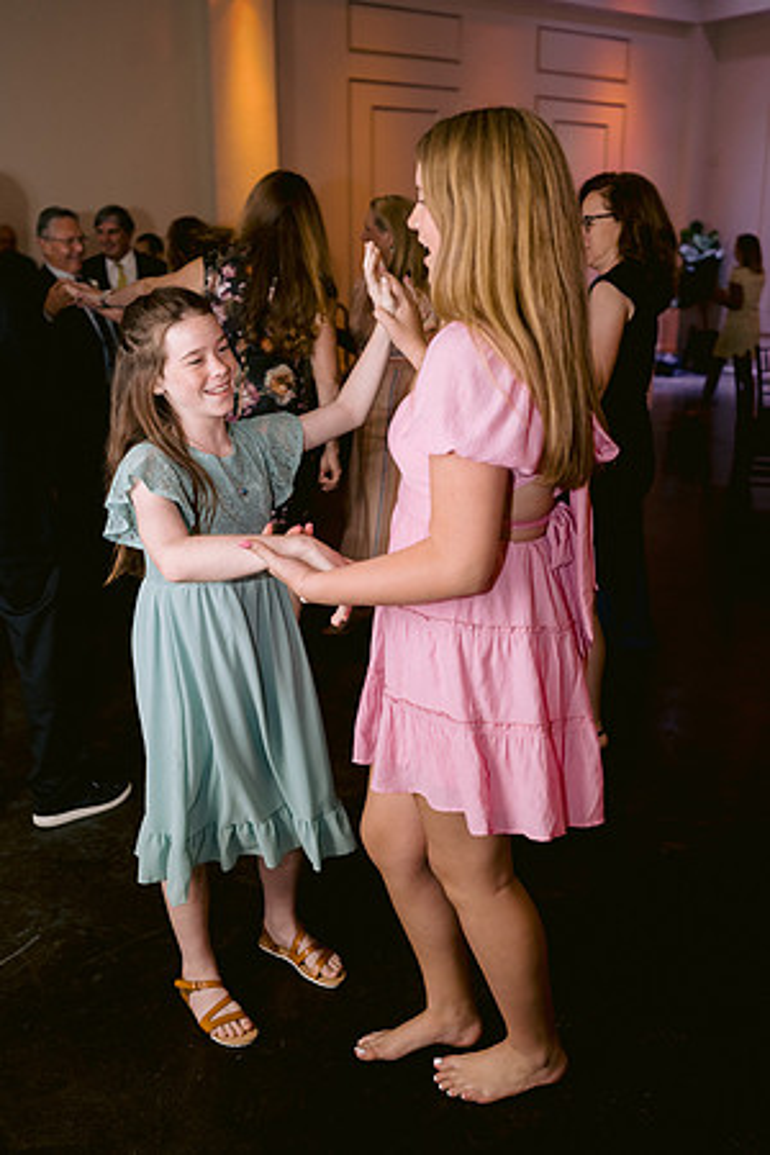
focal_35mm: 35
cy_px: 578
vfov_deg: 54.4
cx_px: 385
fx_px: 1123
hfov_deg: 37.9
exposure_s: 1/125
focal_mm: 35
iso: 1250
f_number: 2.5
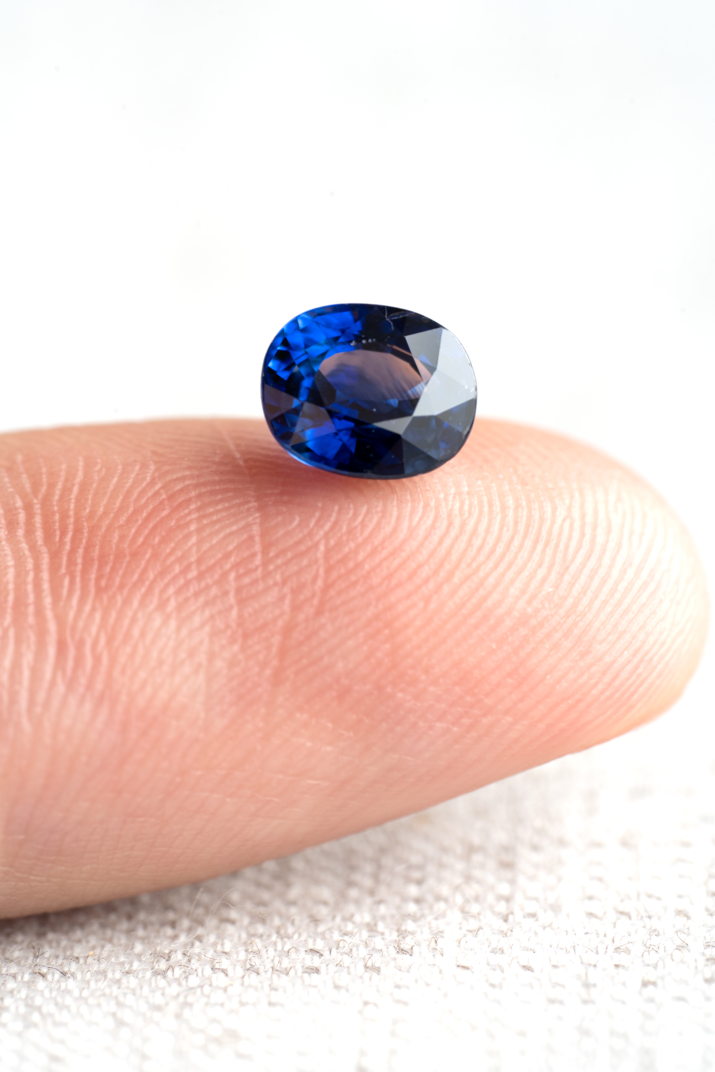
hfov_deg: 15.2
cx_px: 358
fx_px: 2681
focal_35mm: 90
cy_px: 536
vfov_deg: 22.6
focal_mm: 90
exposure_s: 1/6
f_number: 8
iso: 100
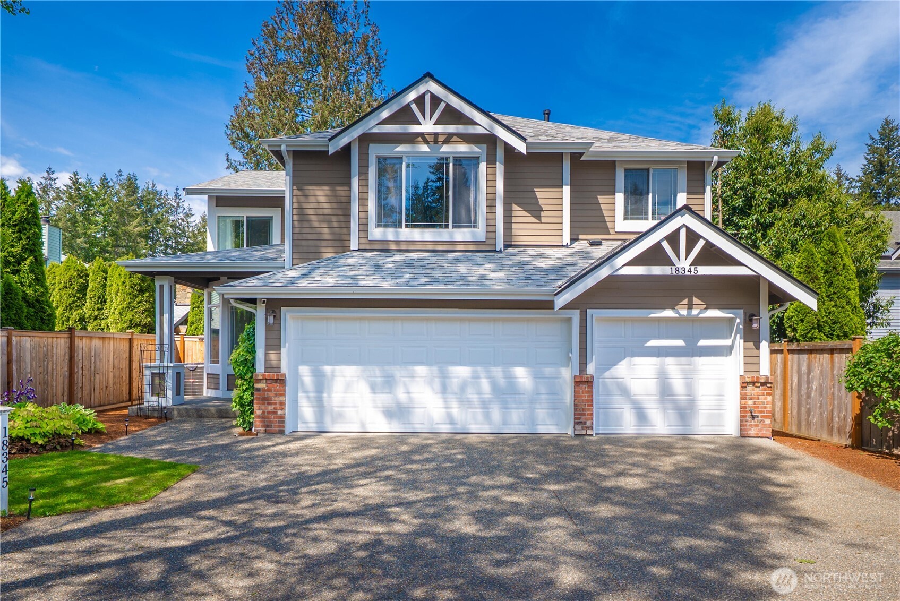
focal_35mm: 15
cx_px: 450
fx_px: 375
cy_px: 300
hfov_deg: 100.4
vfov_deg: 77.4
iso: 80
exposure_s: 1/125
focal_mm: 15
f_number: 7.1
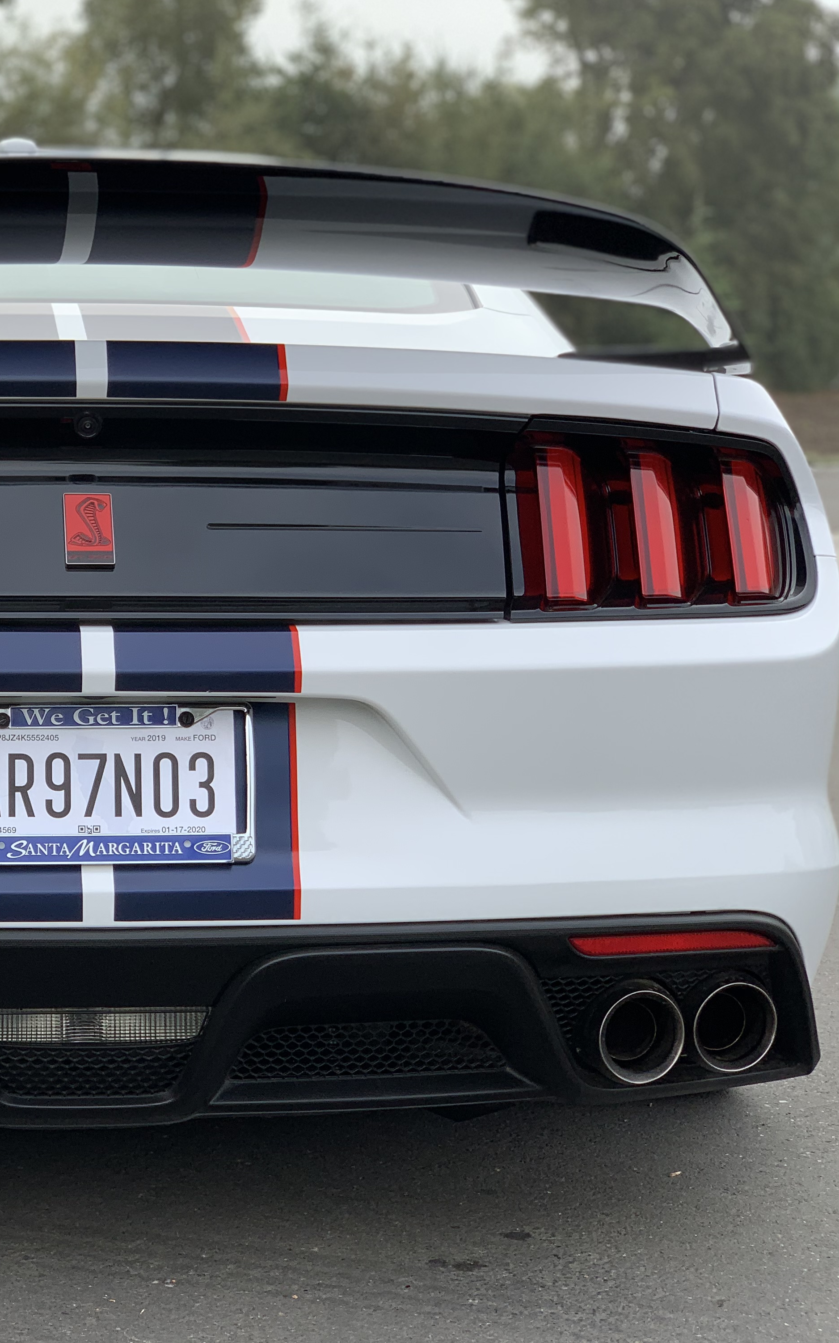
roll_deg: +0.6
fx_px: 2707
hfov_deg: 17.3
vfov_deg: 27.8
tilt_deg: -5.7
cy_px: 671
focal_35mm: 74
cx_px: 65
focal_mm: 6
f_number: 2.4
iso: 16
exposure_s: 1/254
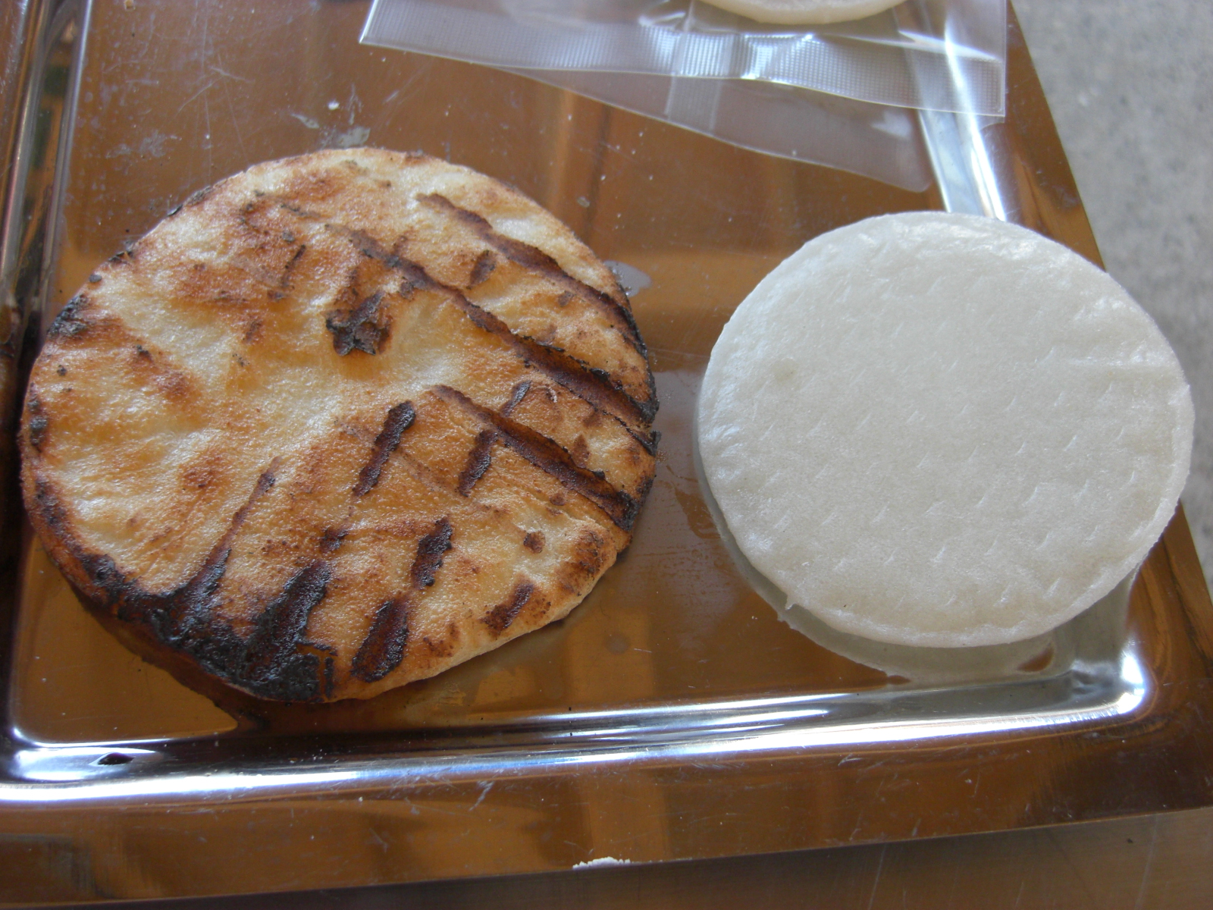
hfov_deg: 49.0
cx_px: 606
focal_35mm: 38
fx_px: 1332
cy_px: 455
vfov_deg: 37.7
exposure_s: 1/100
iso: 200
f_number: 2.8
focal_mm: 7.9
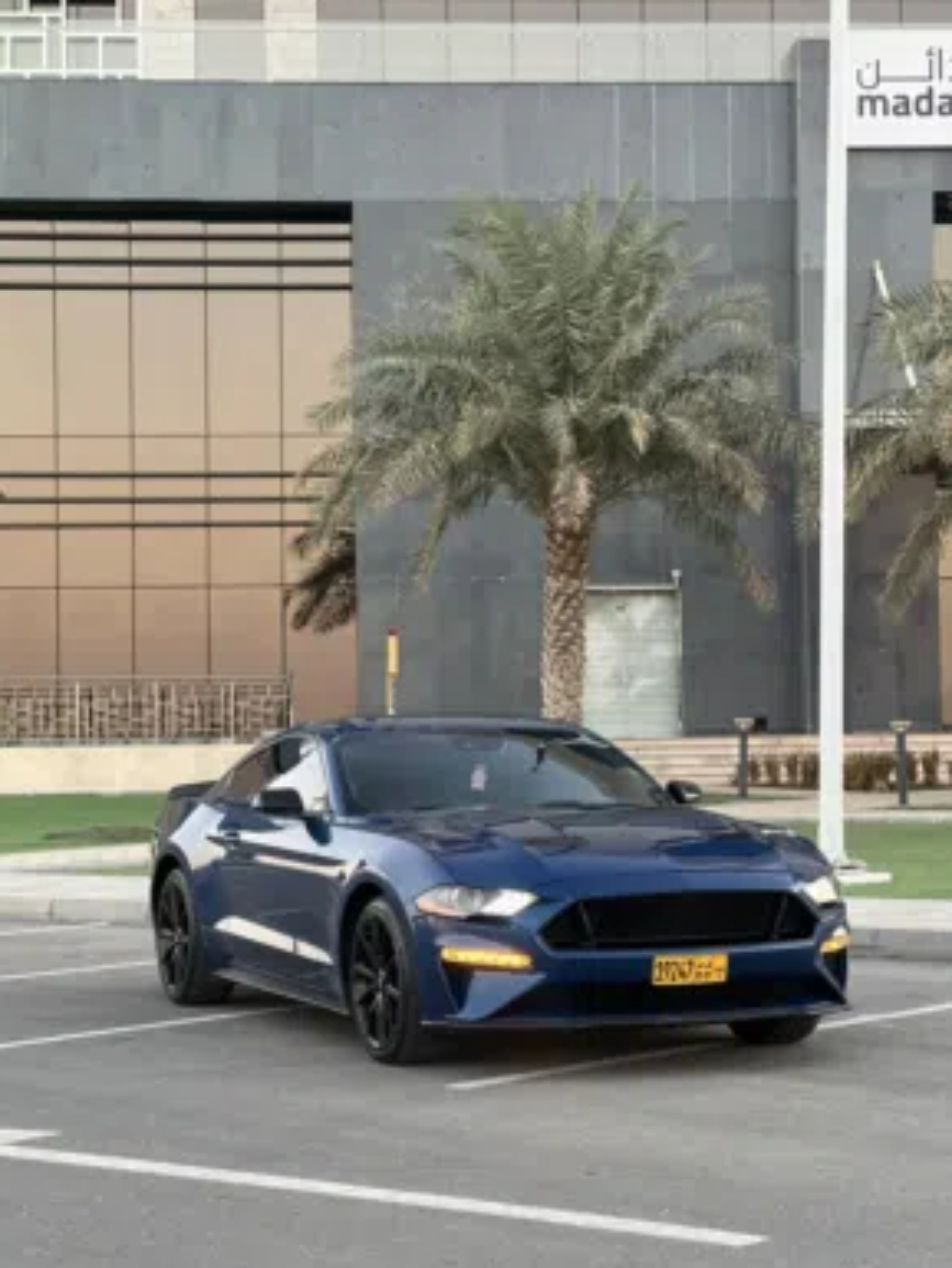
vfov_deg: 24.4
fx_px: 2932
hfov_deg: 18.4
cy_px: 652
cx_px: 464
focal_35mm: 80
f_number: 2.8
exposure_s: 1/69
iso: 250
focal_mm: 9
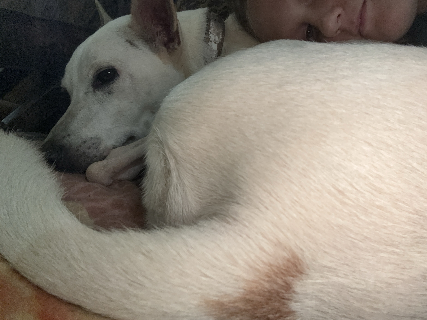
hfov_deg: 69.4
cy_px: 167
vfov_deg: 54.9
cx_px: 223
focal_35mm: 25
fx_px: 308
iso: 64
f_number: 1.9
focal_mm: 2.69
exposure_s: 1/50
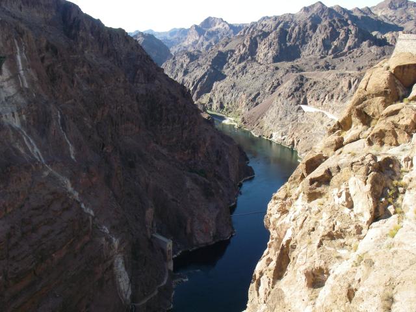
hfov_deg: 49.0
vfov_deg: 37.7
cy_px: 156
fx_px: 457
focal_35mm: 38
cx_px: 208
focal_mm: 6.3
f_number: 6.6
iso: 100
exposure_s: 1/125
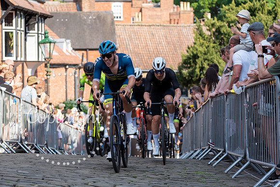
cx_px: 85
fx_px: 813
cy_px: 57
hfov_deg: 19.5
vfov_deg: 13.1
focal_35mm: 104
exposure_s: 1/1250
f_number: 2.8
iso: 100
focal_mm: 75
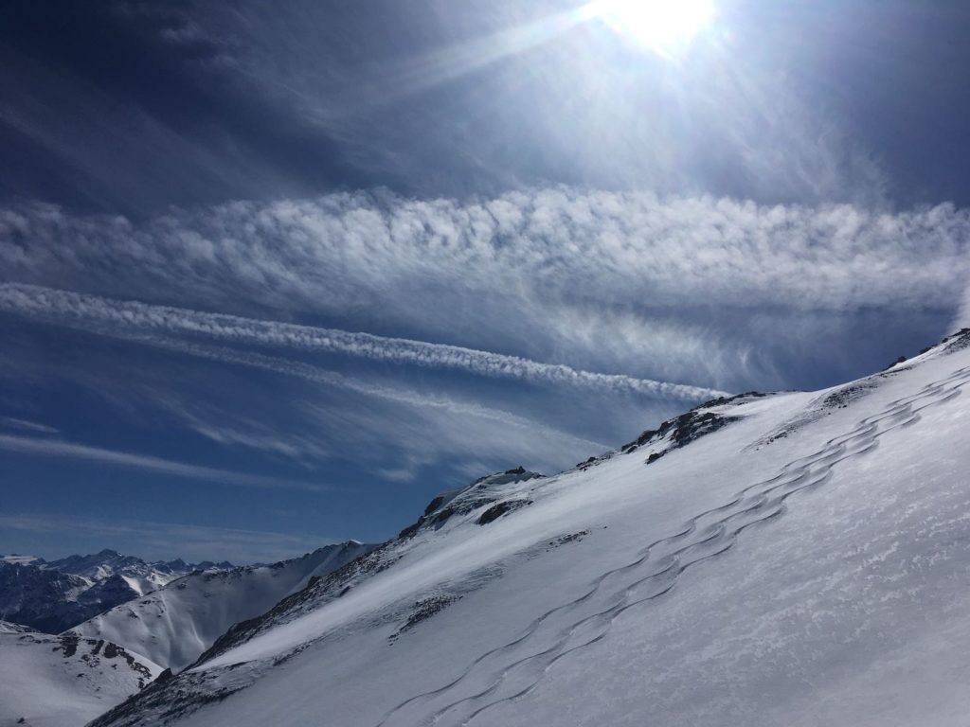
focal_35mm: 29
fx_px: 813
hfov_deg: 61.7
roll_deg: -0.8
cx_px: 485
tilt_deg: +13.7
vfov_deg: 48.2
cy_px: 364
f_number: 2.2
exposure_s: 1/12821
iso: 25
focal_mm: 4.15
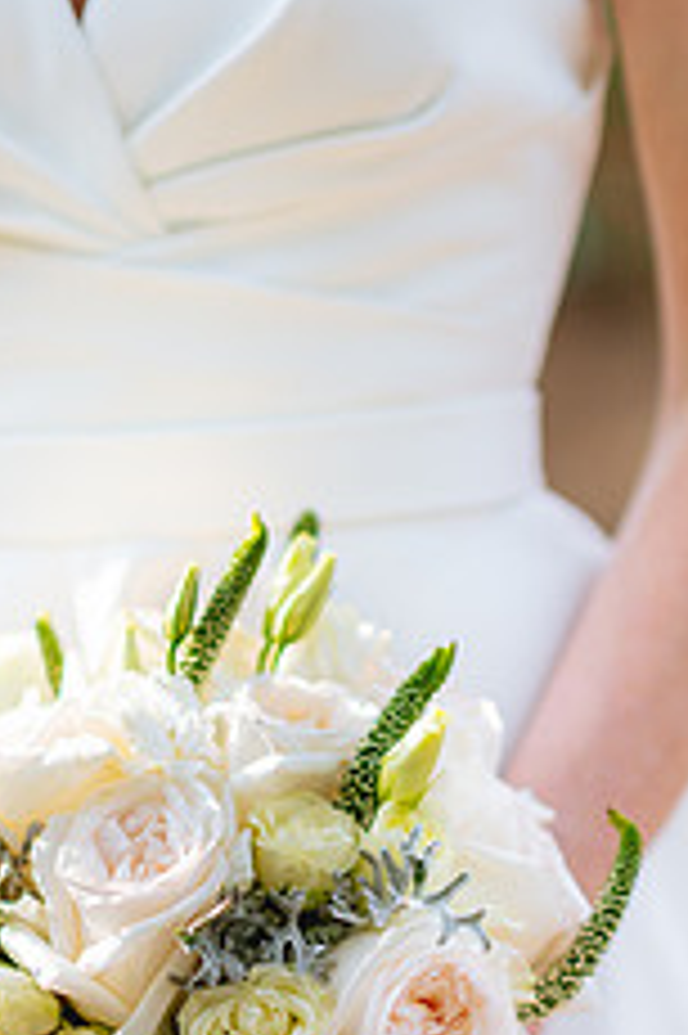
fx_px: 4765
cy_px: 994
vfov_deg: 12.3
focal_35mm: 166
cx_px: 182
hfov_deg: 8.2
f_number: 2
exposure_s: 1/2000
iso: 100
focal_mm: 85
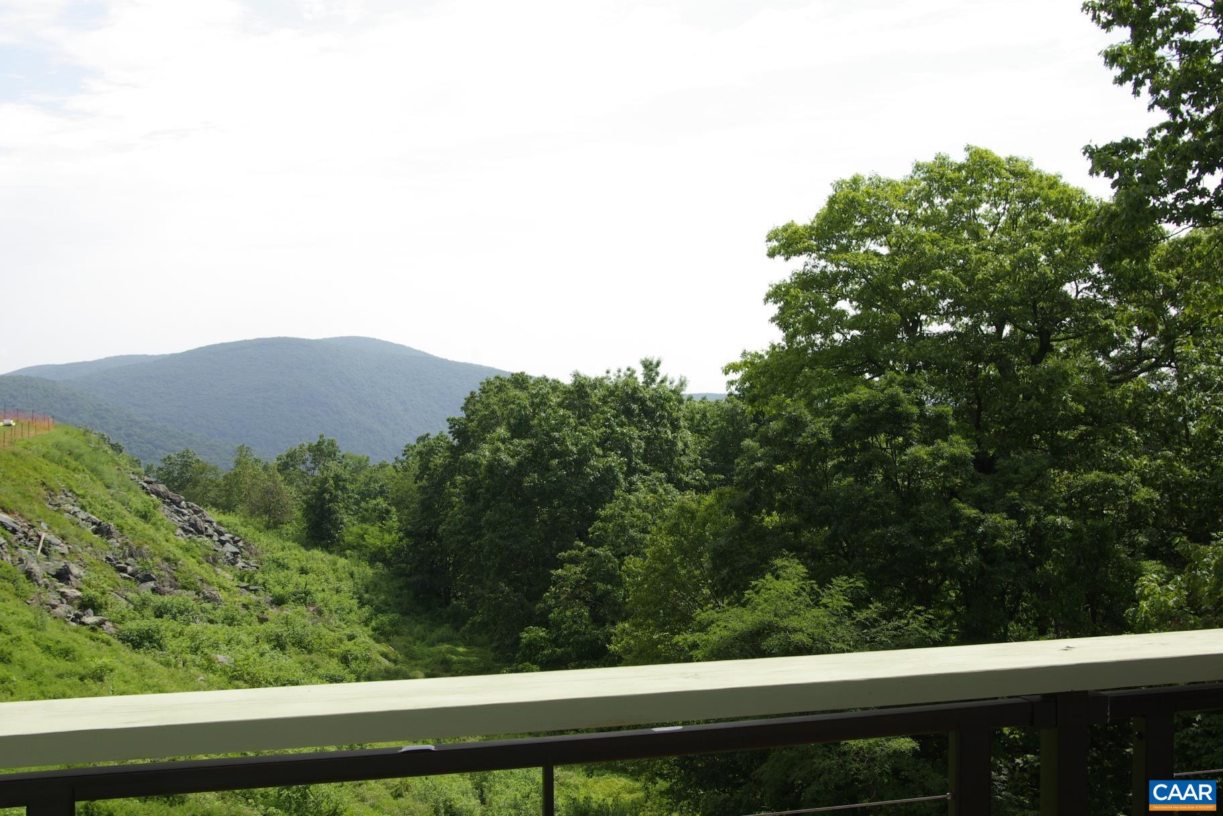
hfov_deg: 46.4
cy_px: 408
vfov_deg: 31.9
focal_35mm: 42
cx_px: 612
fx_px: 1427
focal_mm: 28
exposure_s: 1/125
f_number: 11
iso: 100
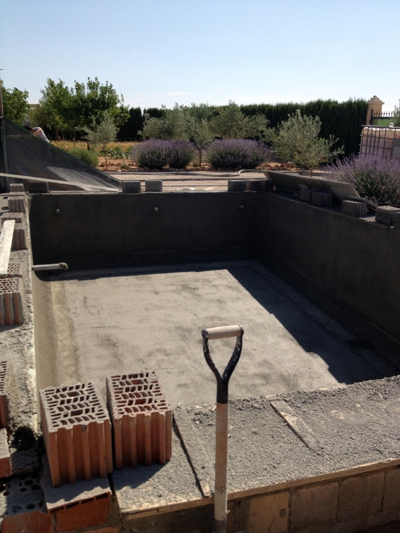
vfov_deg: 52.6
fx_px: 539
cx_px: 200
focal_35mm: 35
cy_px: 266
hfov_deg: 40.7
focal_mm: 4.28
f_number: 2.4
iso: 64
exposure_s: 1/1972
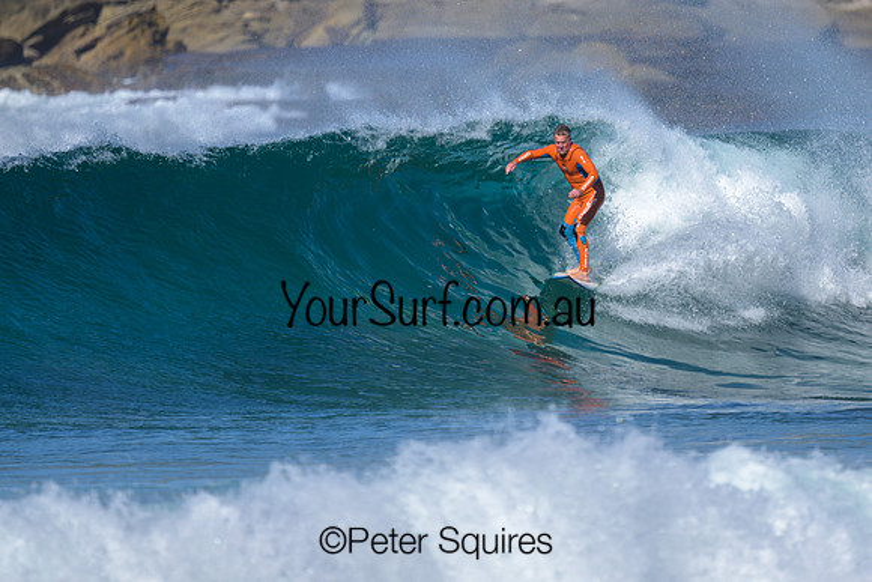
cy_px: 251
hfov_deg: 1.9
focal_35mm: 1100
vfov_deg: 1.3
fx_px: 26648
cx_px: 502
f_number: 6.3
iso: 220
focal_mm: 800
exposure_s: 1/2000
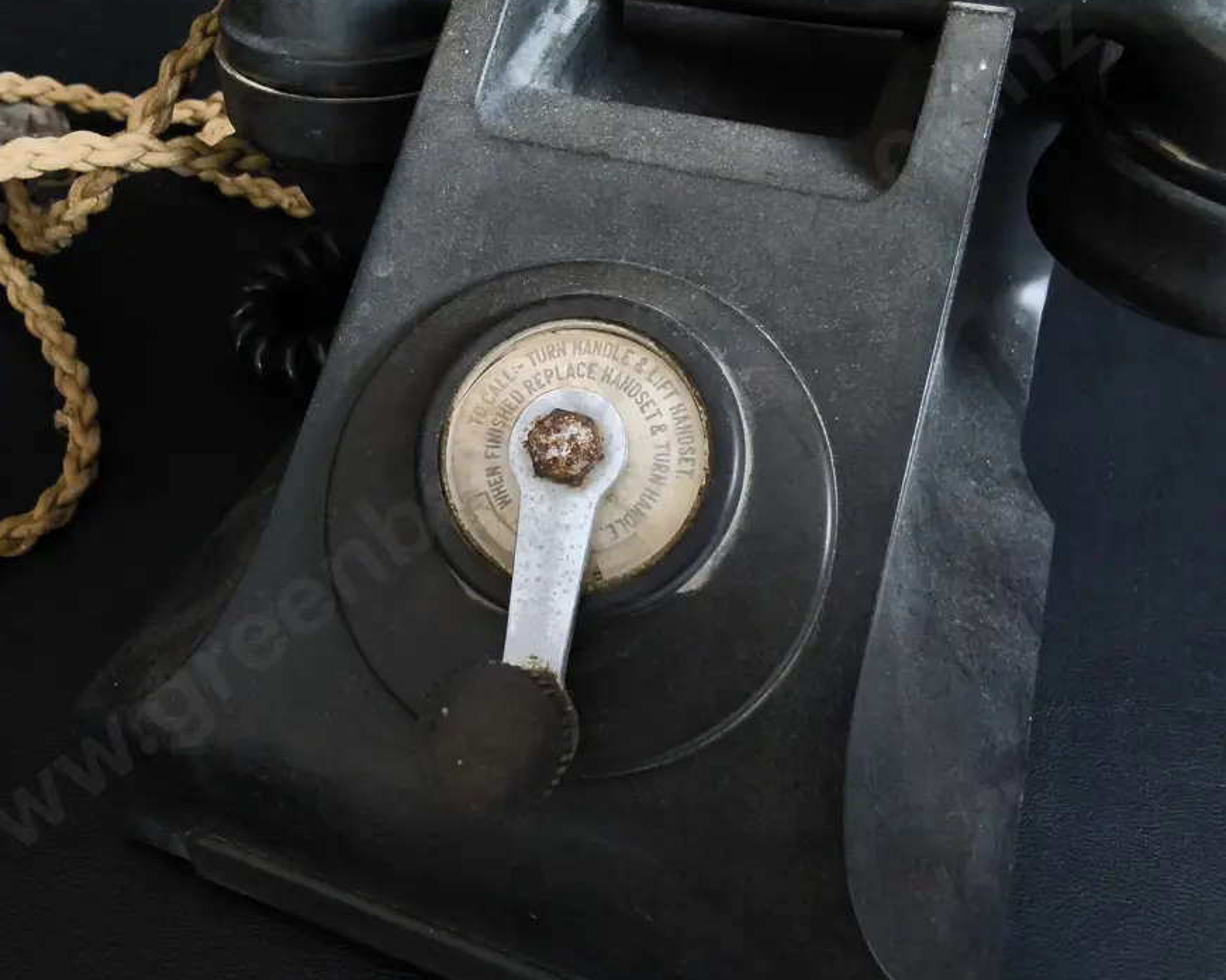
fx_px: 1124
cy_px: 453
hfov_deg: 56.9
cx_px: 507
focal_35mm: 31
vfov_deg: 47.0
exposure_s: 1/100
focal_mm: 2.87
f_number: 2
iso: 200
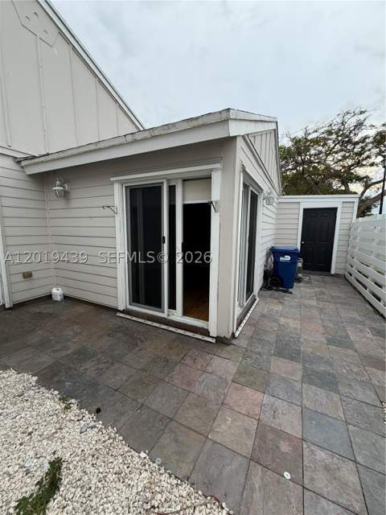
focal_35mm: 14
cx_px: 193
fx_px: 208
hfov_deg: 85.7
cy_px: 258
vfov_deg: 102.1
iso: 100
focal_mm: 2.22
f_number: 2.2
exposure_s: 1/121
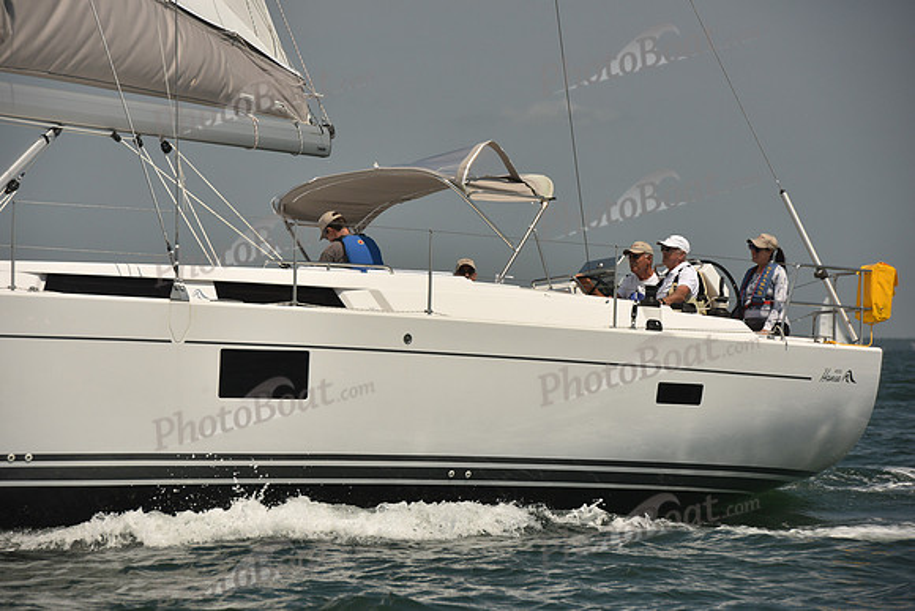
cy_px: 306
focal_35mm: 200
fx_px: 5084
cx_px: 458
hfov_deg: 10.3
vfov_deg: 6.9
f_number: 9
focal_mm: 200
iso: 320
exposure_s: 1/1000
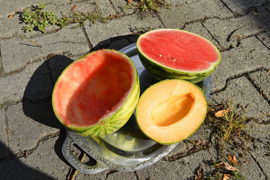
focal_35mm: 34
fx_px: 255
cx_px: 135
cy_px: 90
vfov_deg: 38.9
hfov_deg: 55.8
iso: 200
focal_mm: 34
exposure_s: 1/250
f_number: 11
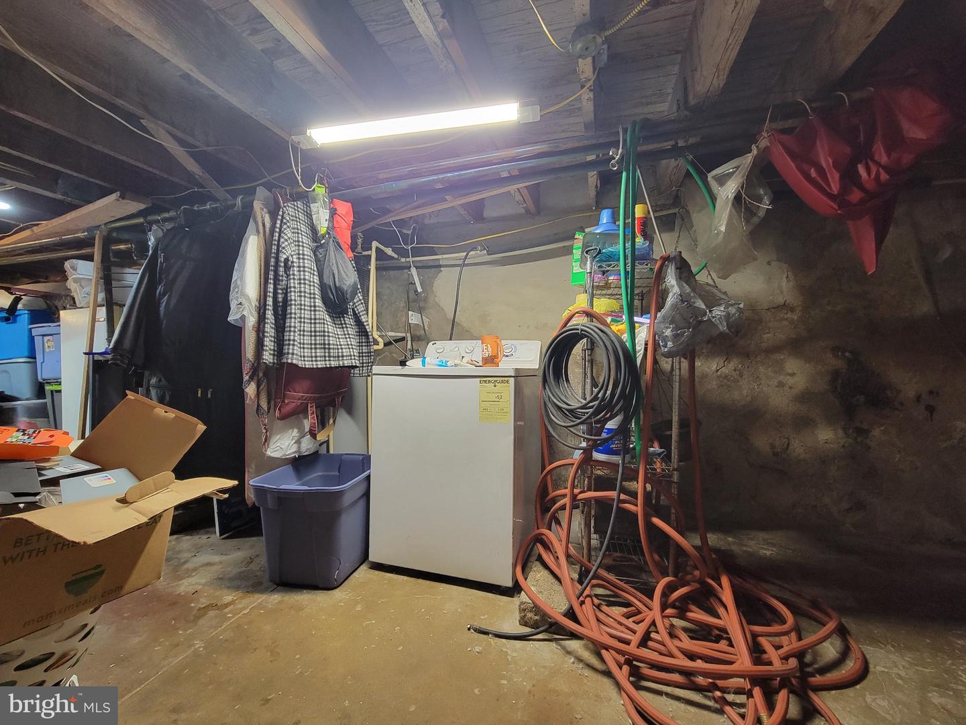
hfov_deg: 106.2
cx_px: 483
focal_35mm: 13
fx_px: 363
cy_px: 362
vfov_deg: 89.9
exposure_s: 1/40
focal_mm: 2.2
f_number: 2.2
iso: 320
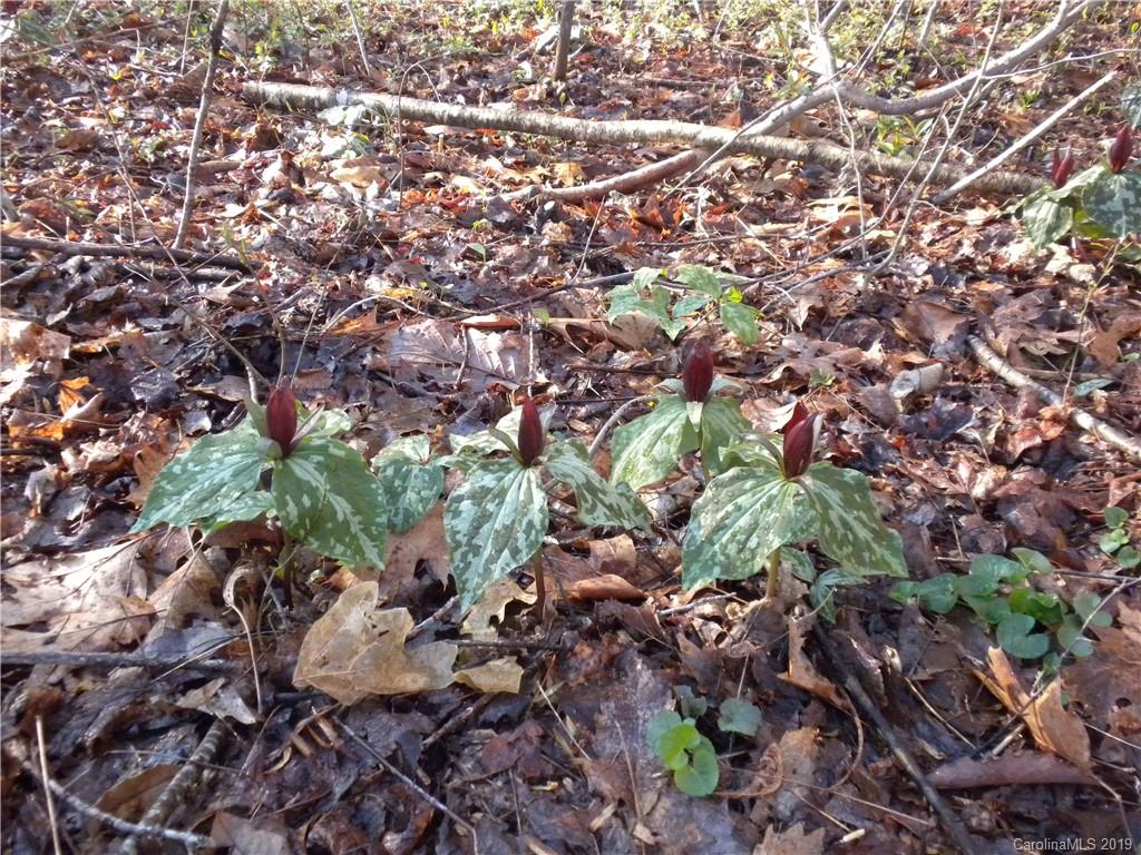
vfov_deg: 38.7
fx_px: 1220
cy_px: 428
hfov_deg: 50.1
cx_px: 570
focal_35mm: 37
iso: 570
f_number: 3.5
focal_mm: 6.6
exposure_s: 1/174
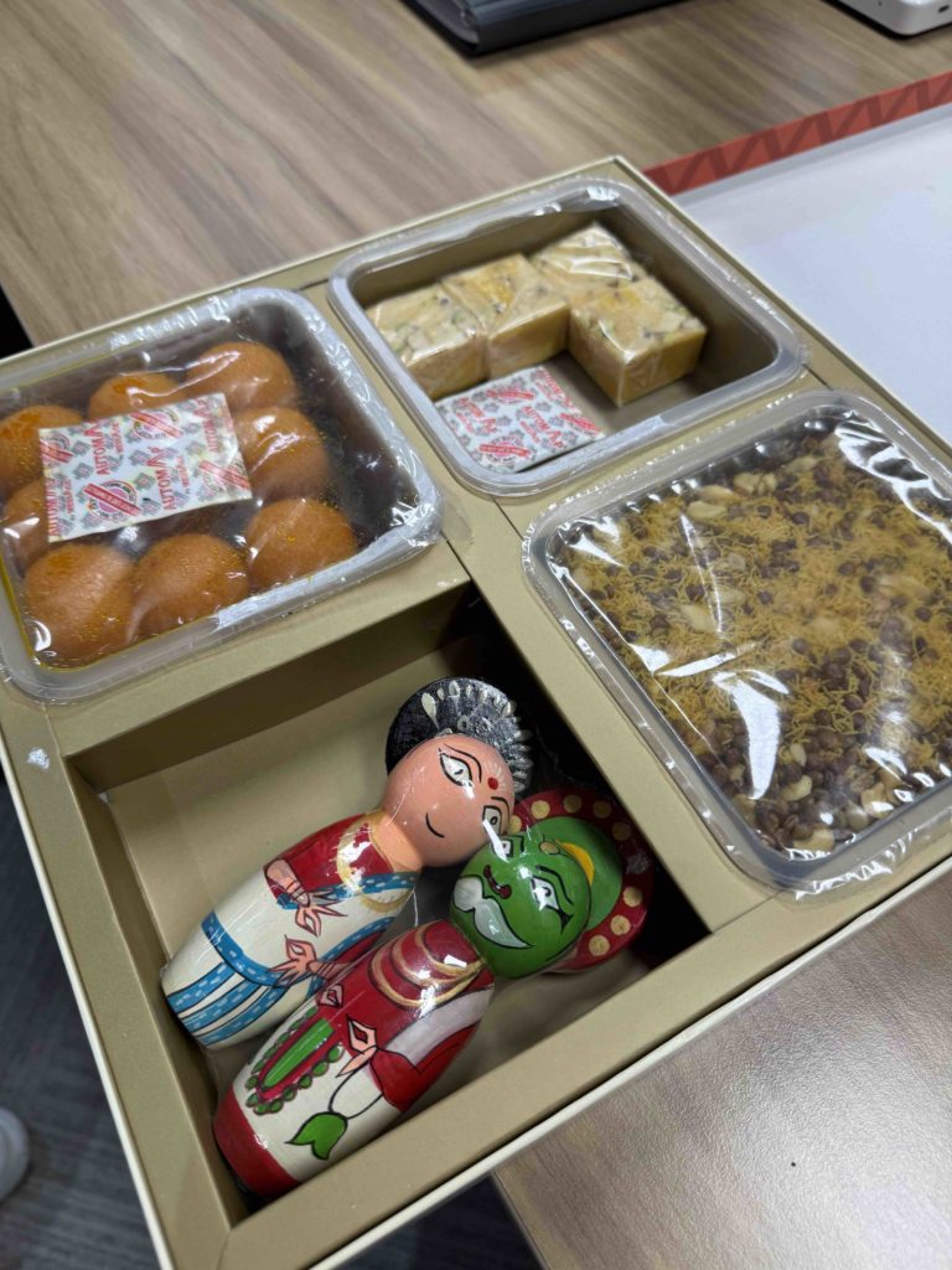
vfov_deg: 71.6
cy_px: 635
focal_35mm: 24
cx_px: 476
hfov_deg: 56.8
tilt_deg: -57.1
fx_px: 880
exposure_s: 1/100
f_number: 1.78
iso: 64
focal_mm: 6.76
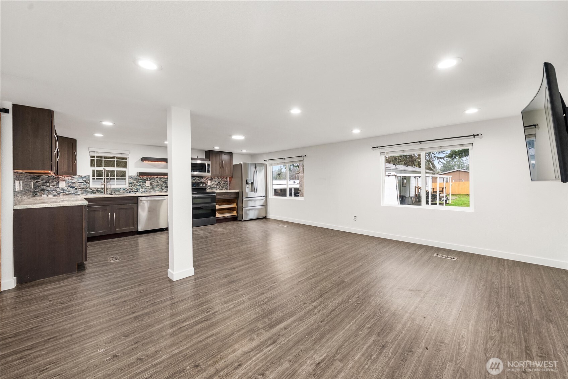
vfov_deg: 85.5
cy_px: 190
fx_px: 205
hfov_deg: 108.3
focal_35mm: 13
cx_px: 284
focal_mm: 13
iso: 250
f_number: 7.1
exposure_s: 1/60
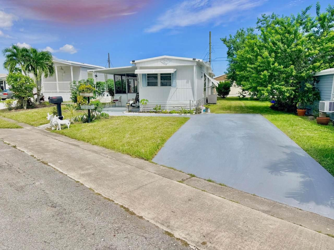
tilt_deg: -8.4
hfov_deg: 71.6
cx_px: 167
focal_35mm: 24
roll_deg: +0.1
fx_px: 232
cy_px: 125
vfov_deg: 56.8
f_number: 1.78
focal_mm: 6.76
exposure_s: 1/8130
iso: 80
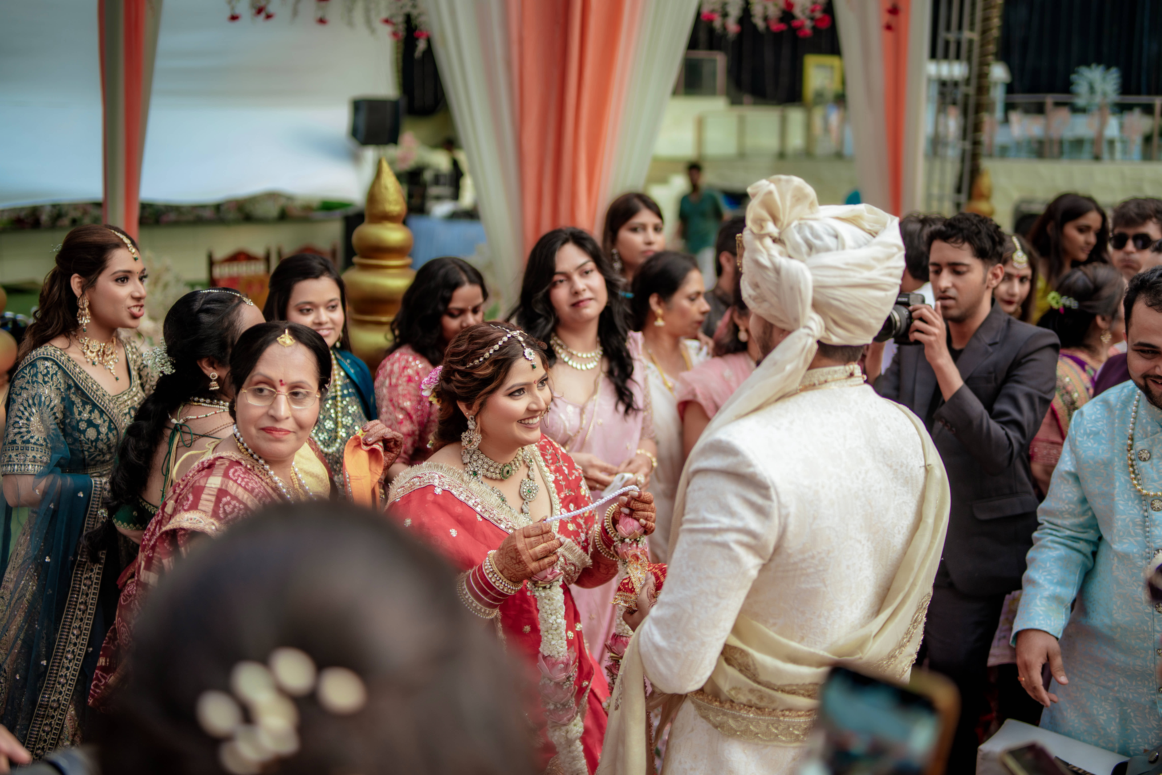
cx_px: 581
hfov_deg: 54.4
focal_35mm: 35
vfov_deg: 37.9
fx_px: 1130
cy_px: 388
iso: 64
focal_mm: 35
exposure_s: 1/320
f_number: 1.4
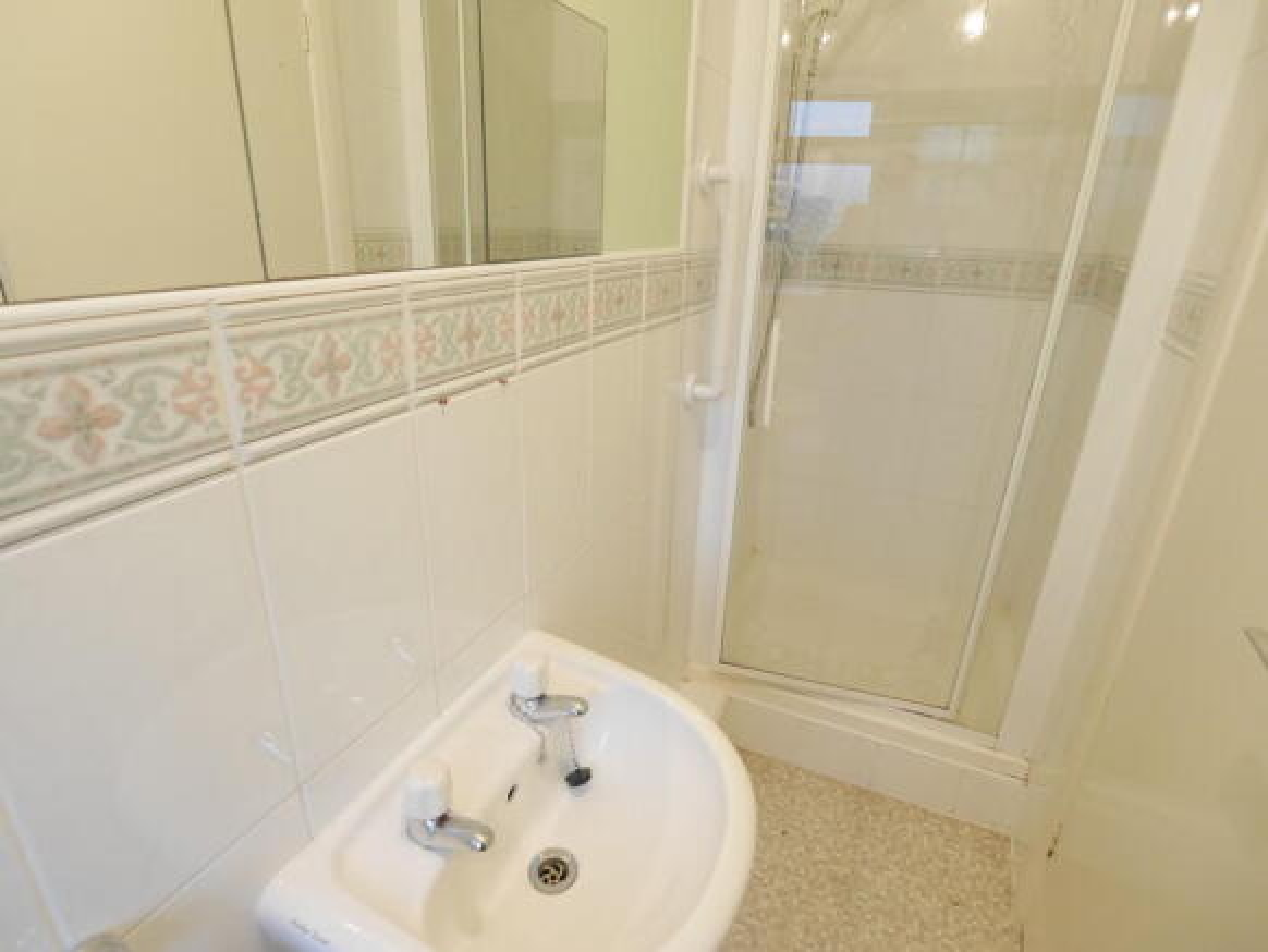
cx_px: 634
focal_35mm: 18
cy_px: 476
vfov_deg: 71.6
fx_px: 660
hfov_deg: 87.7
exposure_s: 1/60
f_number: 4
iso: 1250
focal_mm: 9
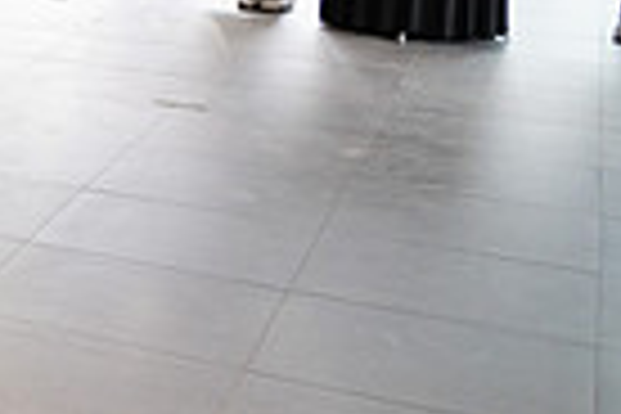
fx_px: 1742
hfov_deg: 16.0
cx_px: -608
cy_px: -148
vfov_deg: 13.0
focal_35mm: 101
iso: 1600
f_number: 4
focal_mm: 24
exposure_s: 1/80
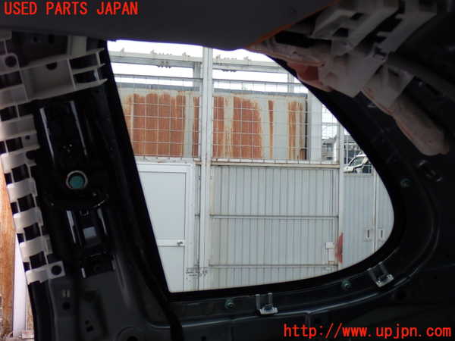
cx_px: 228
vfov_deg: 20.7
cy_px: 170
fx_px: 933
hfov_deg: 27.4
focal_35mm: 71
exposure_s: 1/100
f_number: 3.9
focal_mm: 12.73
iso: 200
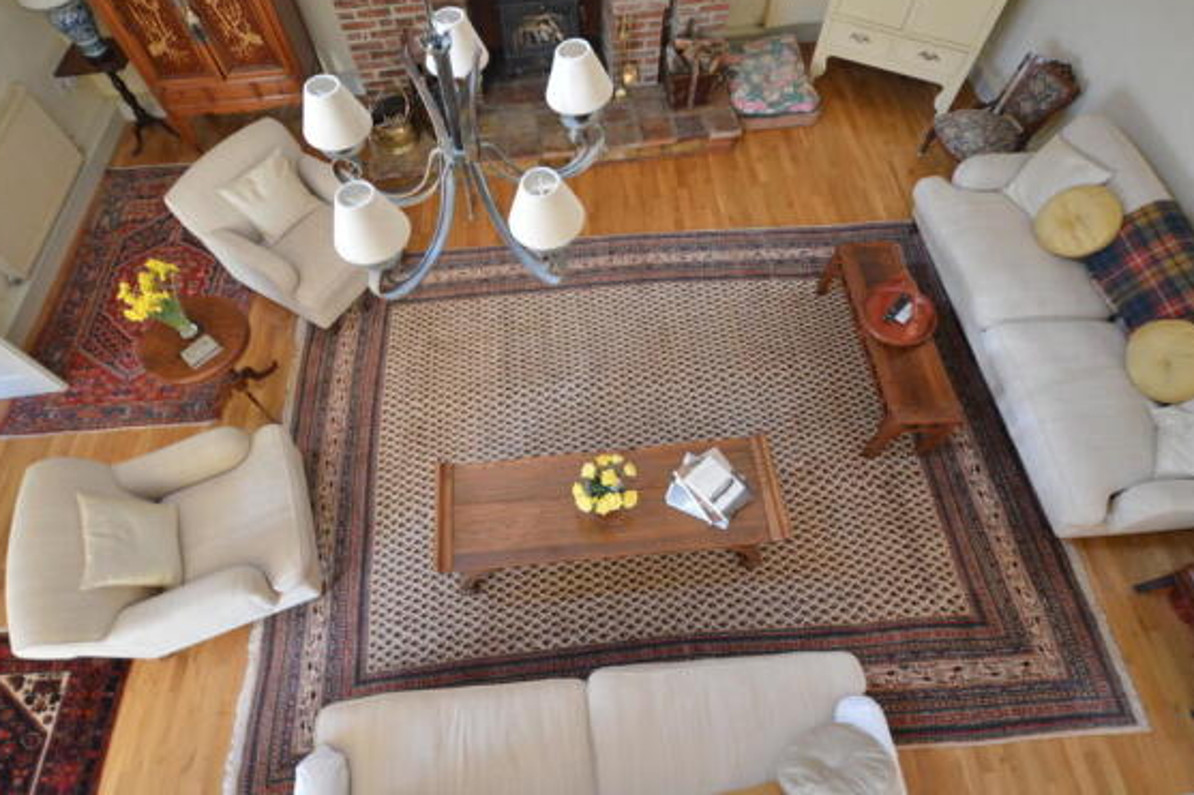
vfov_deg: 60.9
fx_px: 673
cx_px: 574
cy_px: 336
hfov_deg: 83.1
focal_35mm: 20
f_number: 4.2
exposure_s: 1/5
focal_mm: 11.5
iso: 100
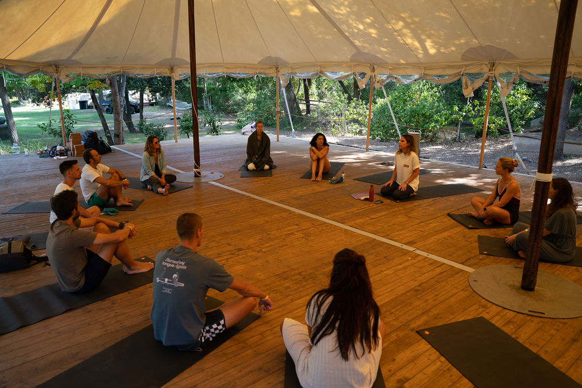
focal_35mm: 27
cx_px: 291
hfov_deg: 67.6
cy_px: 194
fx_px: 435
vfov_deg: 48.1
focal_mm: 26.9
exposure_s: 1/400
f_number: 2.8
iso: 400
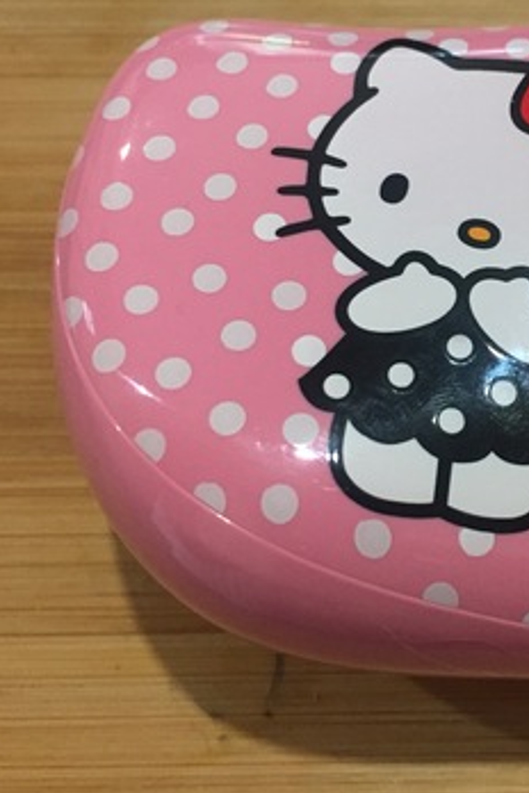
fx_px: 1146
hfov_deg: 25.0
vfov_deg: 37.9
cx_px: 506
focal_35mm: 52
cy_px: 296
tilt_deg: -67.5
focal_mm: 4.15
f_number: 2.2
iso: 250
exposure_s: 1/33
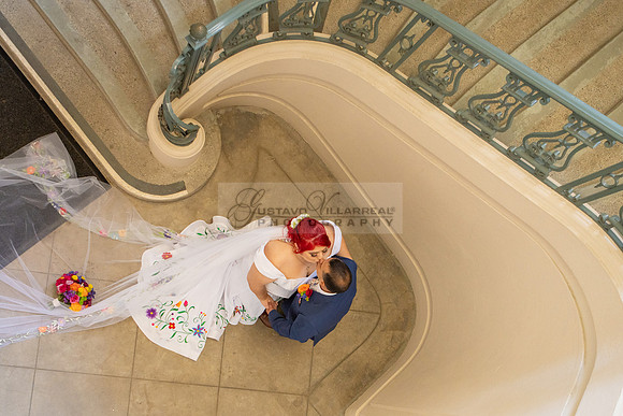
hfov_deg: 40.7
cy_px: 288
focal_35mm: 48
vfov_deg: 27.6
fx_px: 839
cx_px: 346
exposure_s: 1/60
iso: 1250
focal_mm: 32
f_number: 2.8
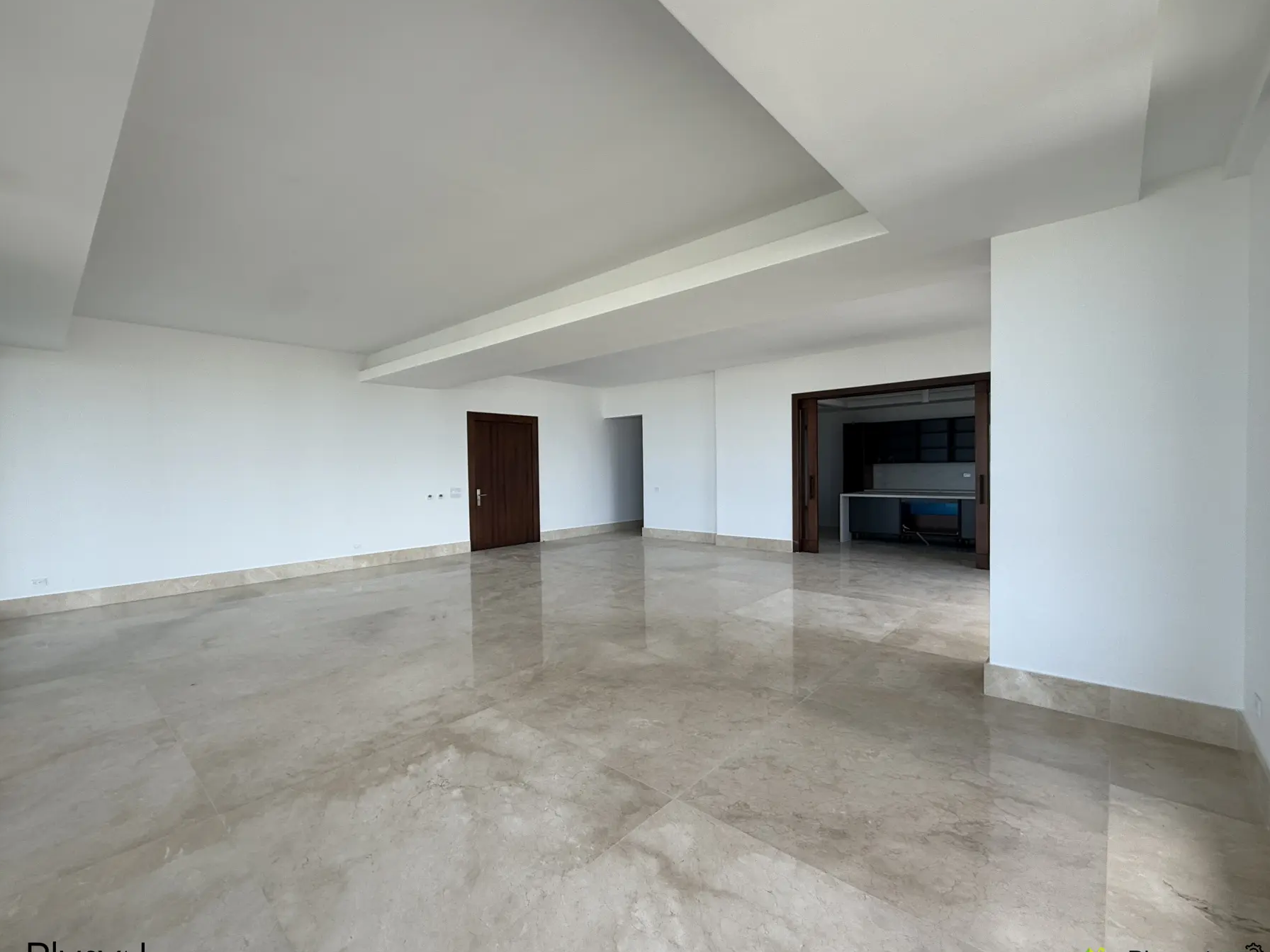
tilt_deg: +0.4
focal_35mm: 15
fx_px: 550
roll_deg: +0.6
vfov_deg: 81.7
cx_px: 607
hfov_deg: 98.1
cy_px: 480
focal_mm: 2.22
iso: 50
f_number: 2.2
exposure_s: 1/184
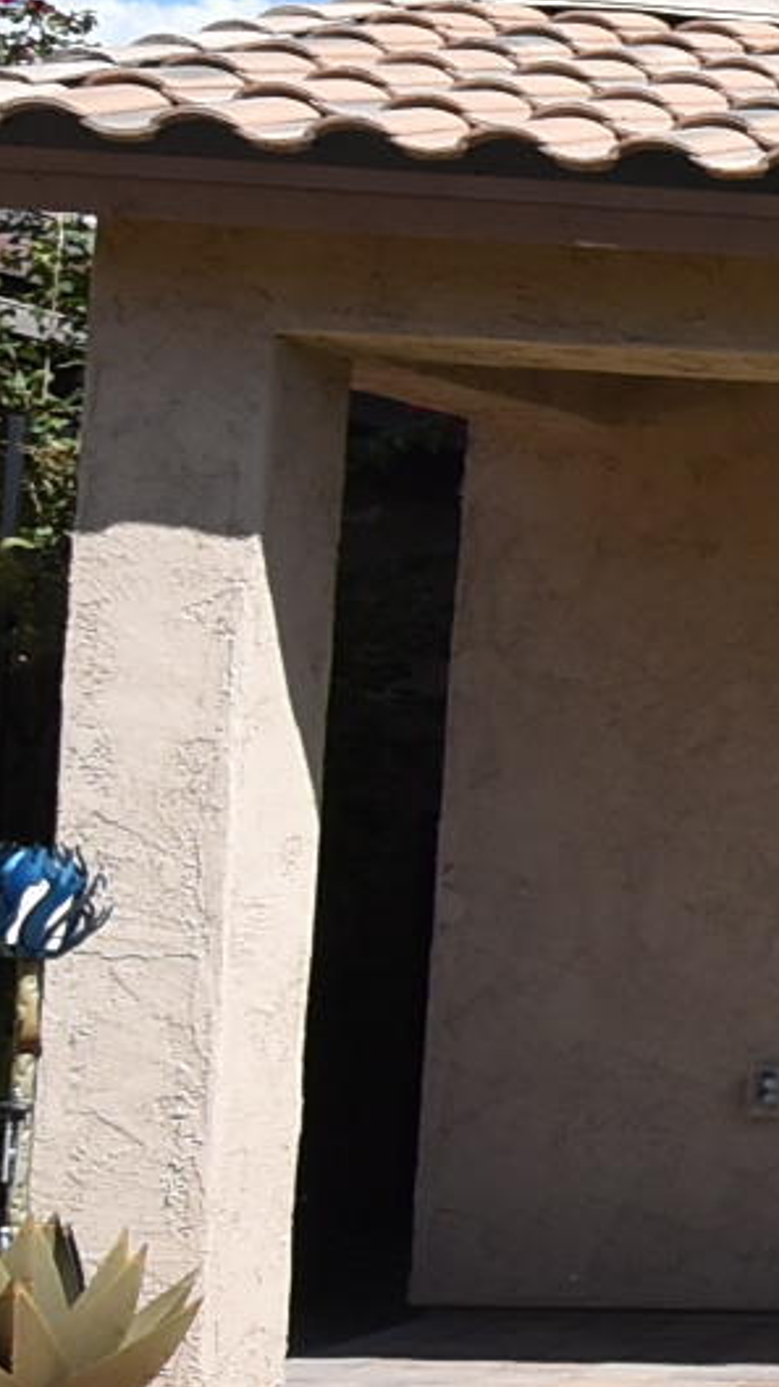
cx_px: 2615
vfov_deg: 23.9
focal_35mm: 89
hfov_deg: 9.3
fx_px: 3273
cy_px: 726
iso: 200
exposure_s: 1/320
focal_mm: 10
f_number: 9
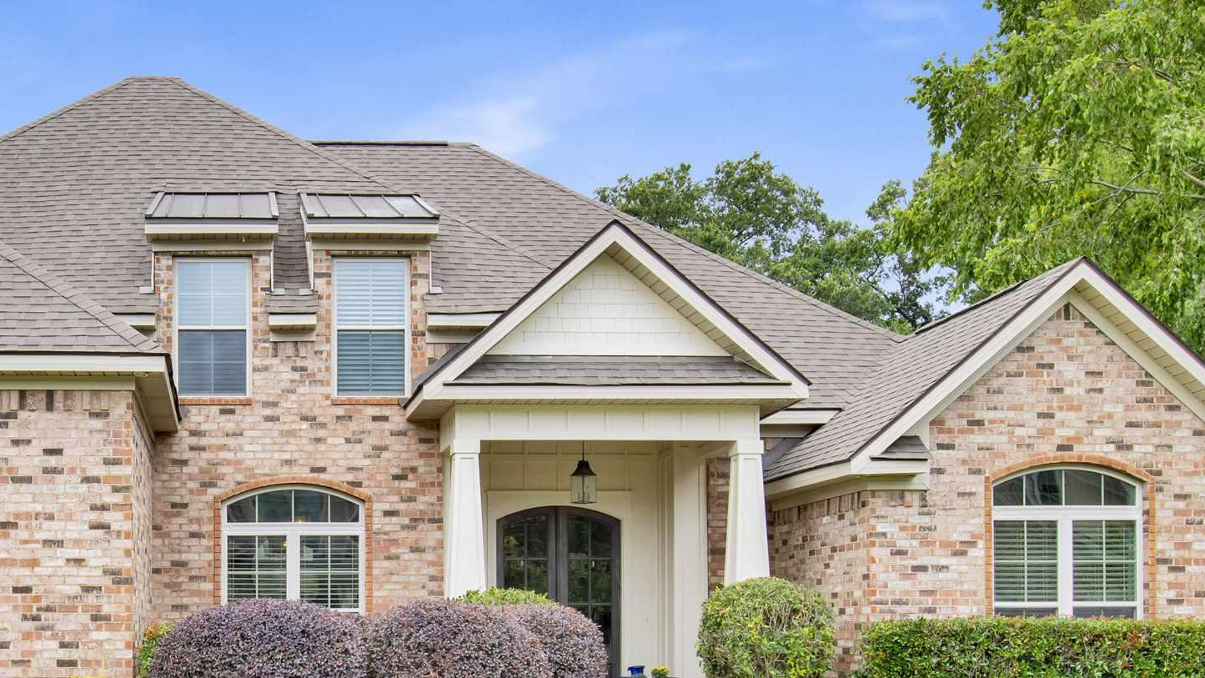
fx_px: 1566
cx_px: 228
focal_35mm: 49
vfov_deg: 23.7
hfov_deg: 40.3
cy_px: 630
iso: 200
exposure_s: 1/125
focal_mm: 22
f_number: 11
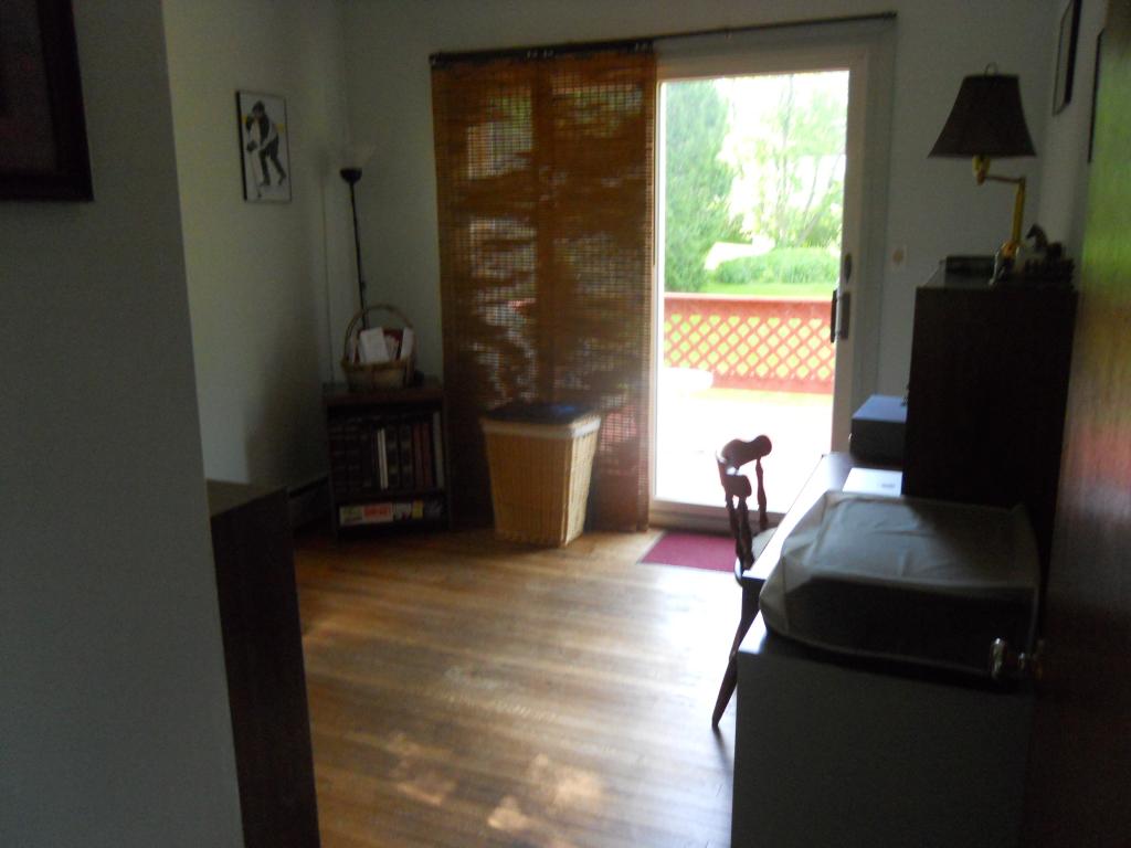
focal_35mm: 28
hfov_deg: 63.4
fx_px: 915
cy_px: 424
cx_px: 566
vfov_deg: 49.7
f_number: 2.7
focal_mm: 5
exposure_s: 1/125
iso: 500
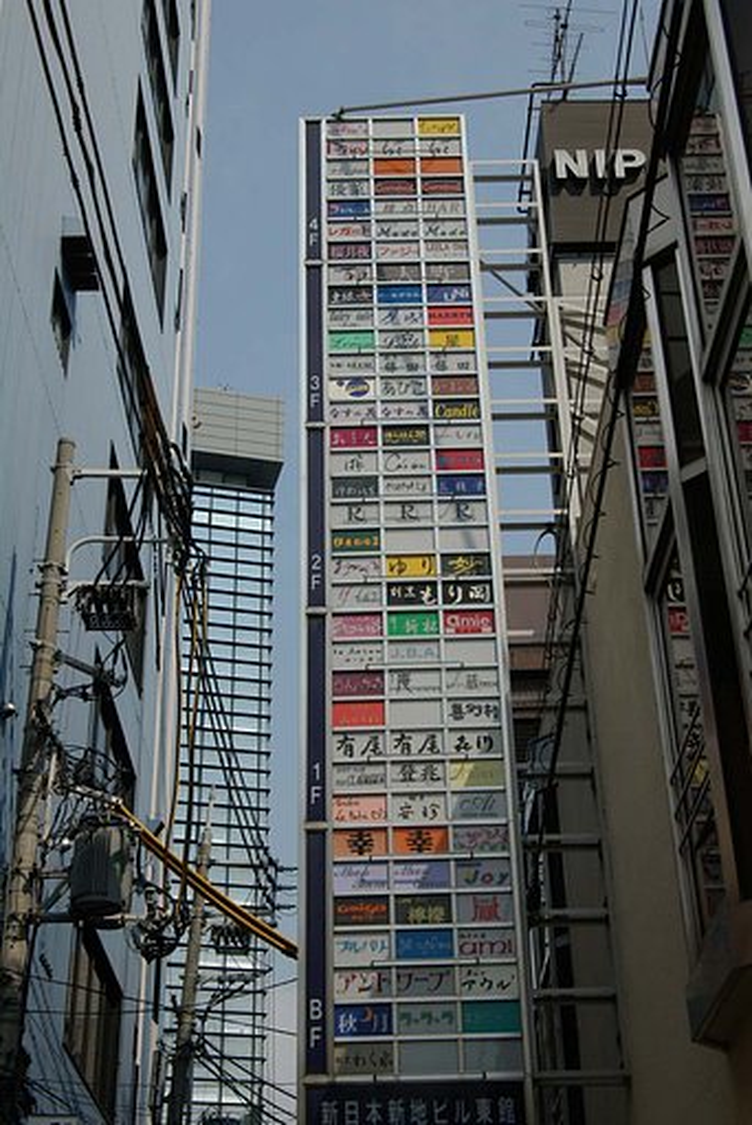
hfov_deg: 26.5
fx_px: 1596
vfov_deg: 38.9
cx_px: 376
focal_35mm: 51
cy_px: 562
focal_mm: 34
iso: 200
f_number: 8
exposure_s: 1/500
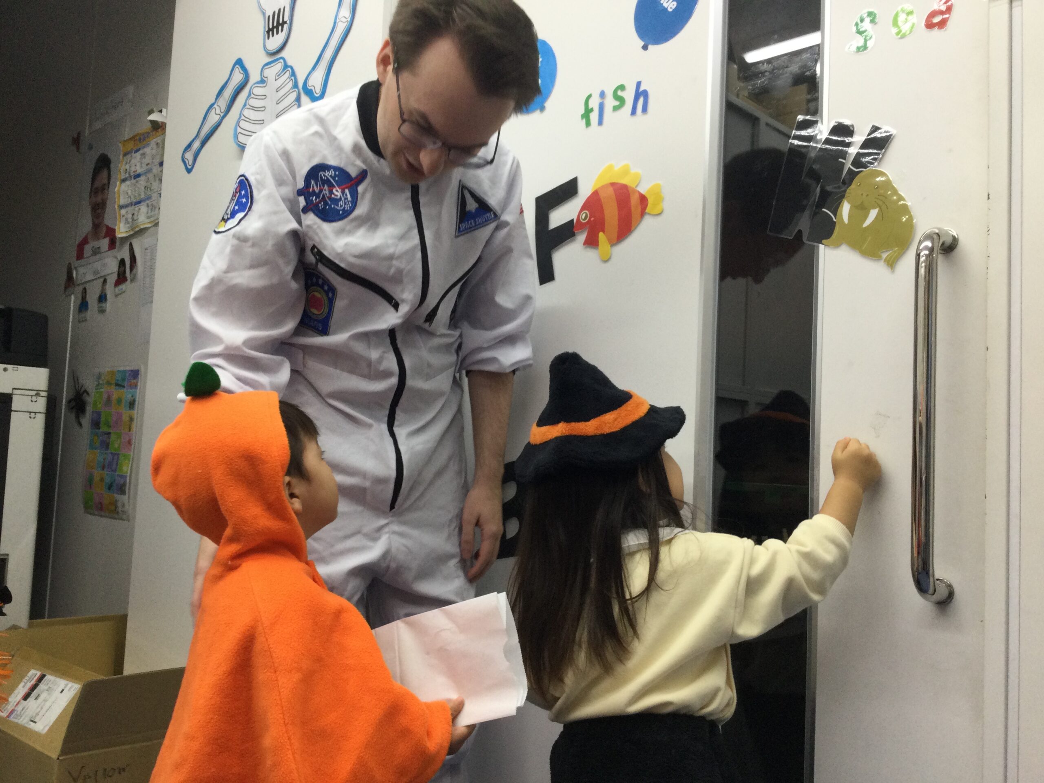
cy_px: 392
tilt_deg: +2.7
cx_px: 522
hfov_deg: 58.4
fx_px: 935
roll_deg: -4.4
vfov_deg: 45.4
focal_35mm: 31
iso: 25
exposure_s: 1/40
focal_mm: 3.3
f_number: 2.4
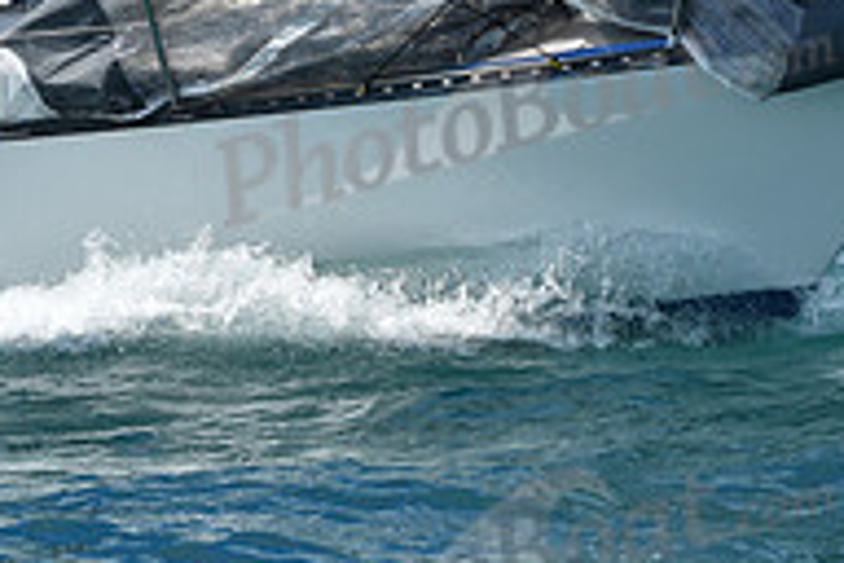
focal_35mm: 272
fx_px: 6376
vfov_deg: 5.0
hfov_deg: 7.5
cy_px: -55
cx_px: -9
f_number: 8
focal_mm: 90
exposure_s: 1/1250
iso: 250
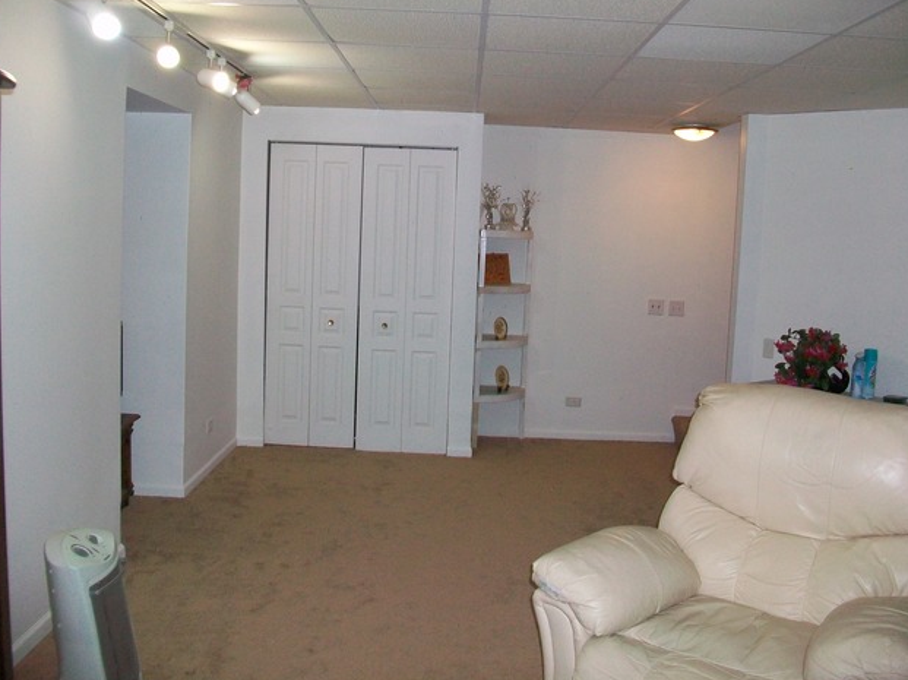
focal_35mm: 33
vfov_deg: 42.9
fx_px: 865
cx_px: 446
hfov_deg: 55.4
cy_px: 341
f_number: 2.8
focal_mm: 5.7
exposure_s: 1/60
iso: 160
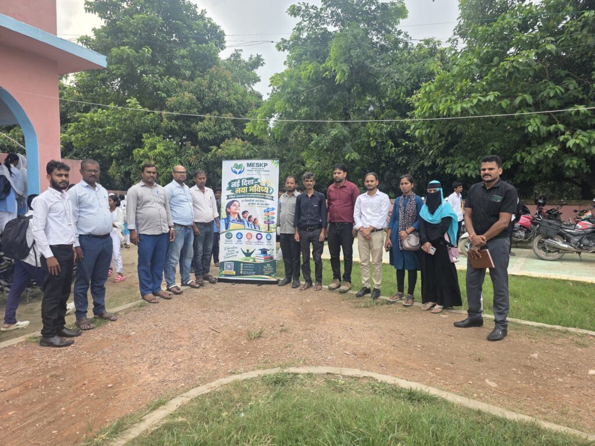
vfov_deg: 58.9
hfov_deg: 73.9
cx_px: 298
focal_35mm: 23
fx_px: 395
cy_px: 223
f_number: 1.7
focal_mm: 6.3
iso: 40
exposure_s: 1/359
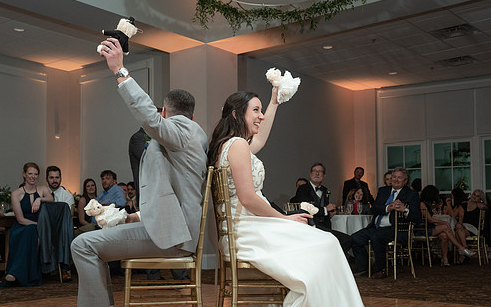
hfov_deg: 41.7
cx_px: 212
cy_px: 185
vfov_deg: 26.8
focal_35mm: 48
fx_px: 642
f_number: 5.6
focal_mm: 39
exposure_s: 1/200
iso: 2000
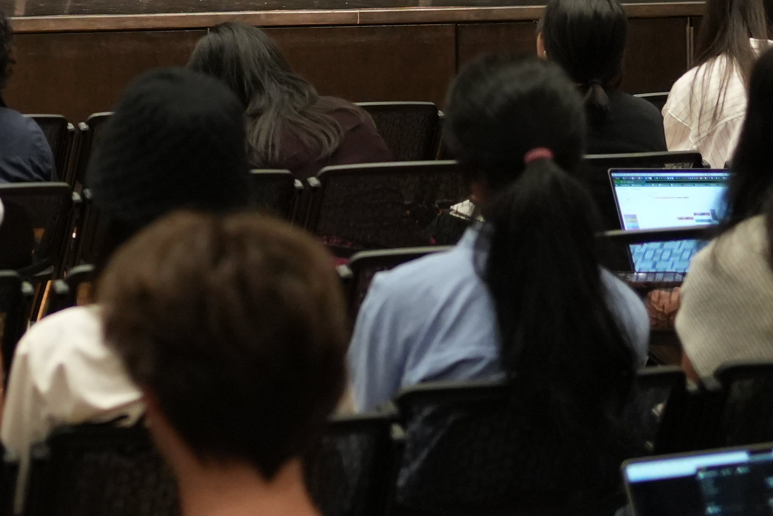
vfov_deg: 9.3
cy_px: -361
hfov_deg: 14.2
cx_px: -32
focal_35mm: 142
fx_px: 3049
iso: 2000
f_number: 2
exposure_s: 1/160
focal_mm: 35
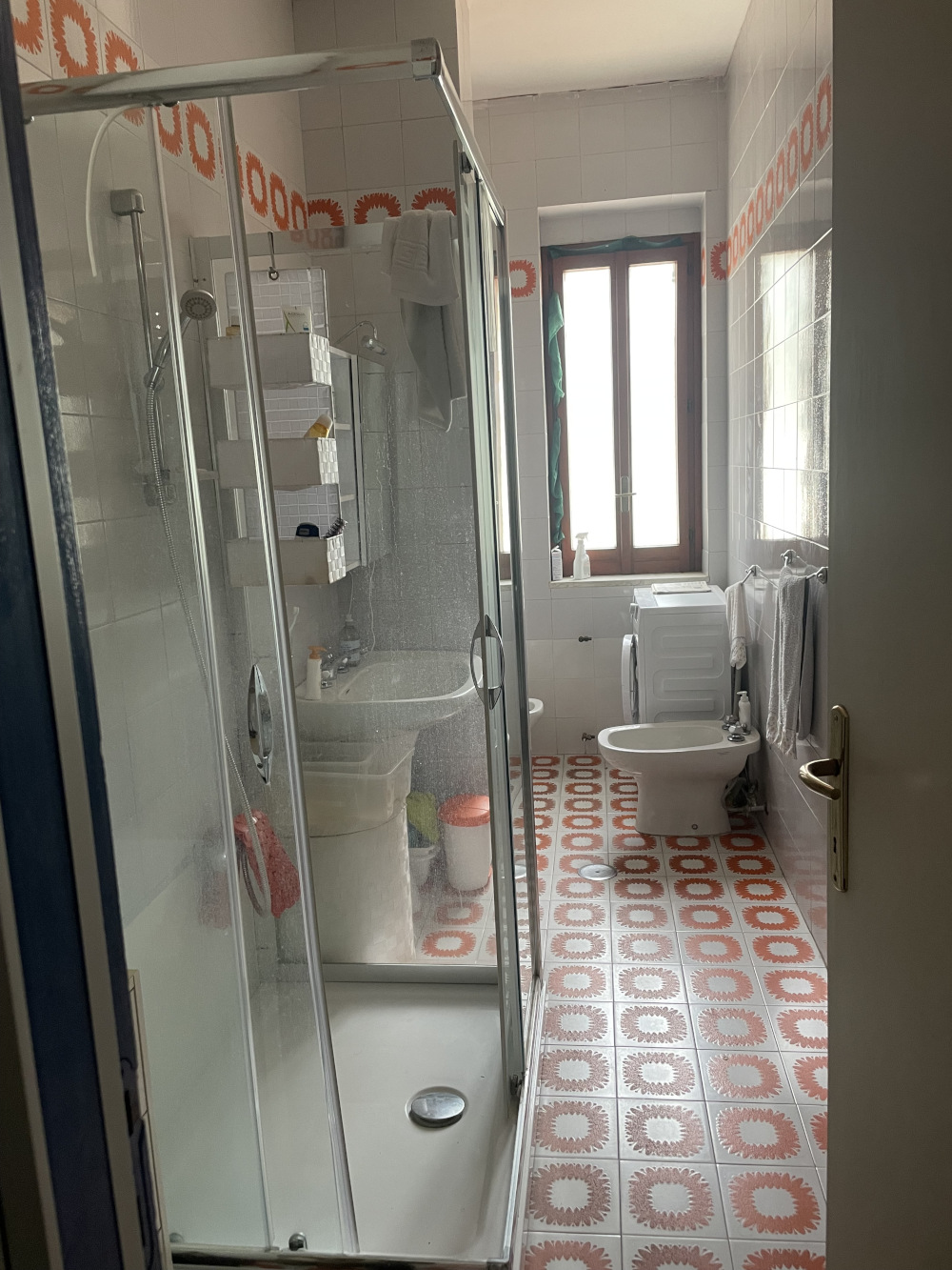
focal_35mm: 26
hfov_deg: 53.1
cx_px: 476
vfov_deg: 67.3
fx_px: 953
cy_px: 635
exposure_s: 1/66
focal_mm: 4.2
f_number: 1.6
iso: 125
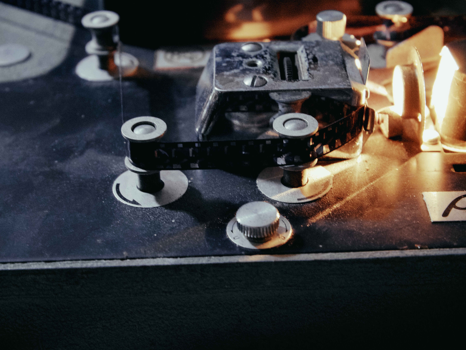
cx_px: 230
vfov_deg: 22.6
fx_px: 875
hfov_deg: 29.8
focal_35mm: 65
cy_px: 173
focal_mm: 32
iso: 3200
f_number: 5.6
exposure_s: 1/6
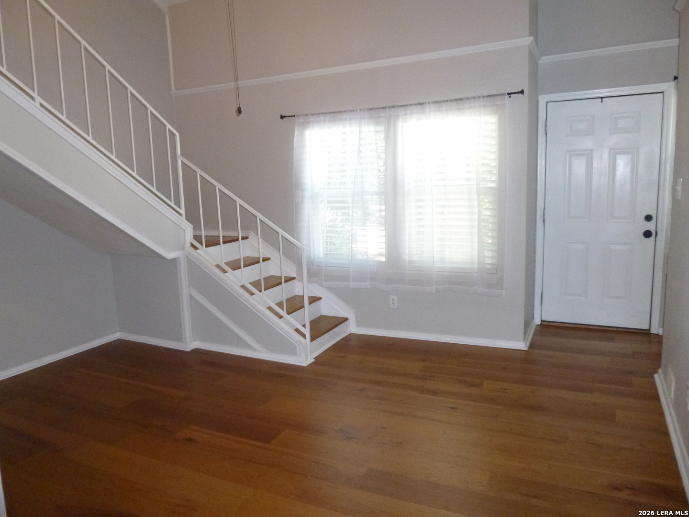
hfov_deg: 69.4
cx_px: 344
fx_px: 498
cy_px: 258
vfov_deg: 54.9
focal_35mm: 25
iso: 400
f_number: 3.1
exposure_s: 1/60
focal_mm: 4.5
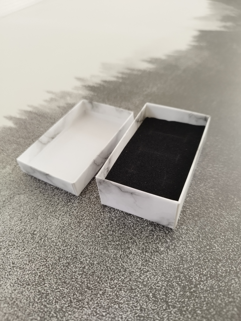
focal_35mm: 24
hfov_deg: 56.8
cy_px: 160
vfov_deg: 71.6
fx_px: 223
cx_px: 120
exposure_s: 1/33.3
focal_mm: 5.89
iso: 380
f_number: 1.89
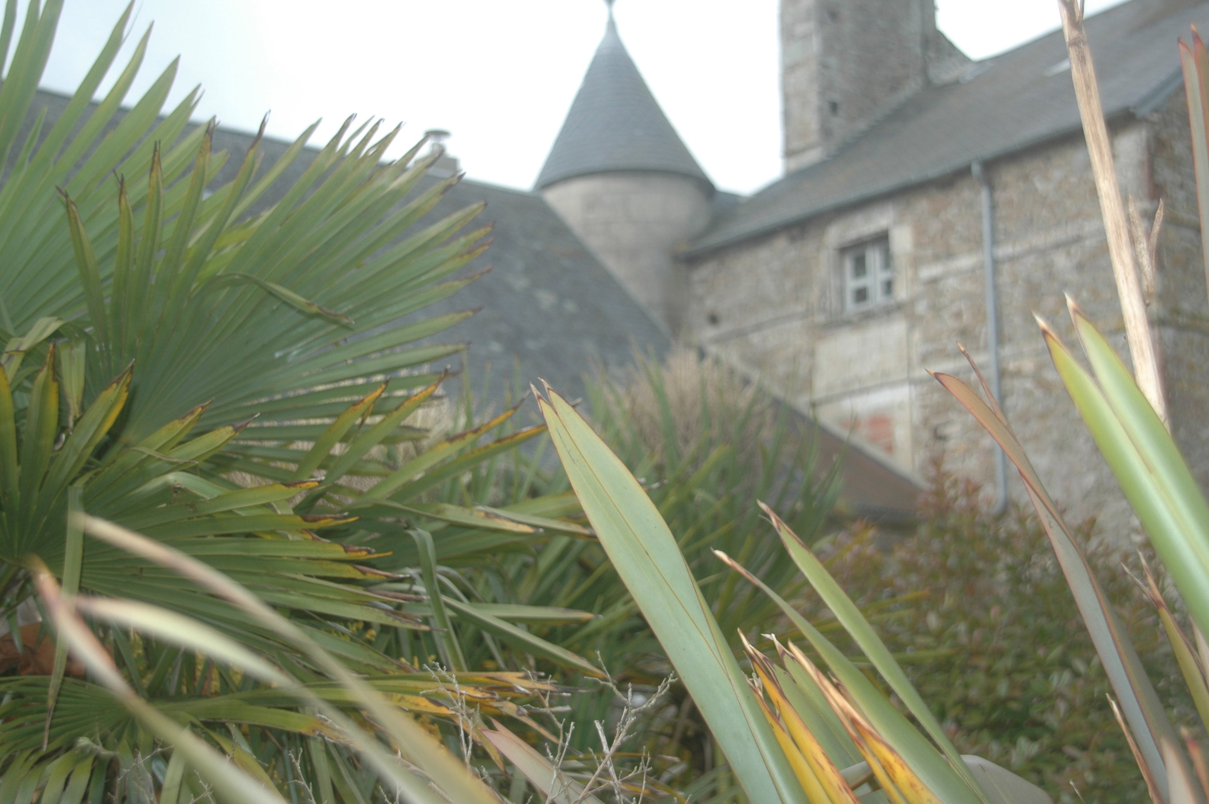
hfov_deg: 27.4
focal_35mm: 74
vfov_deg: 18.4
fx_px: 2483
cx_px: 631
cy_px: 362
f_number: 5
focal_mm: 44
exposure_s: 1/500
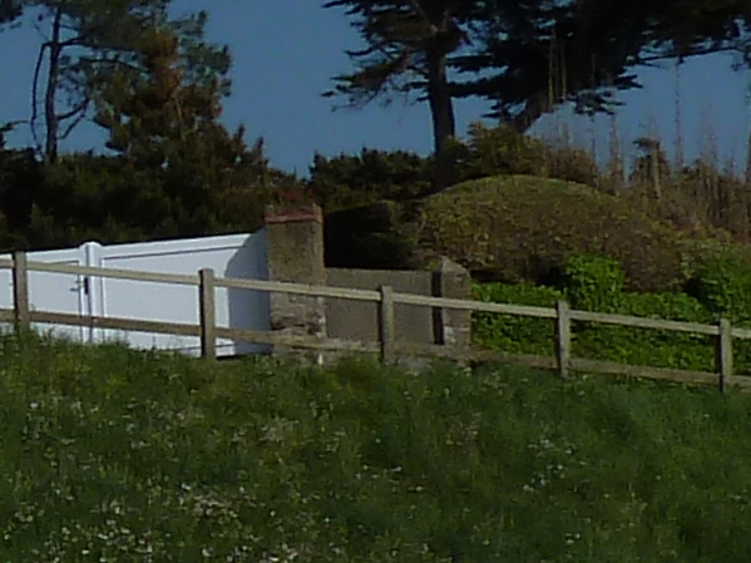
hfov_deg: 10.6
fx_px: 3622
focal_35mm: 167
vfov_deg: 8.9
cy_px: 471
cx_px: -860
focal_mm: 4.1
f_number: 5.6
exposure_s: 1/800
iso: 80
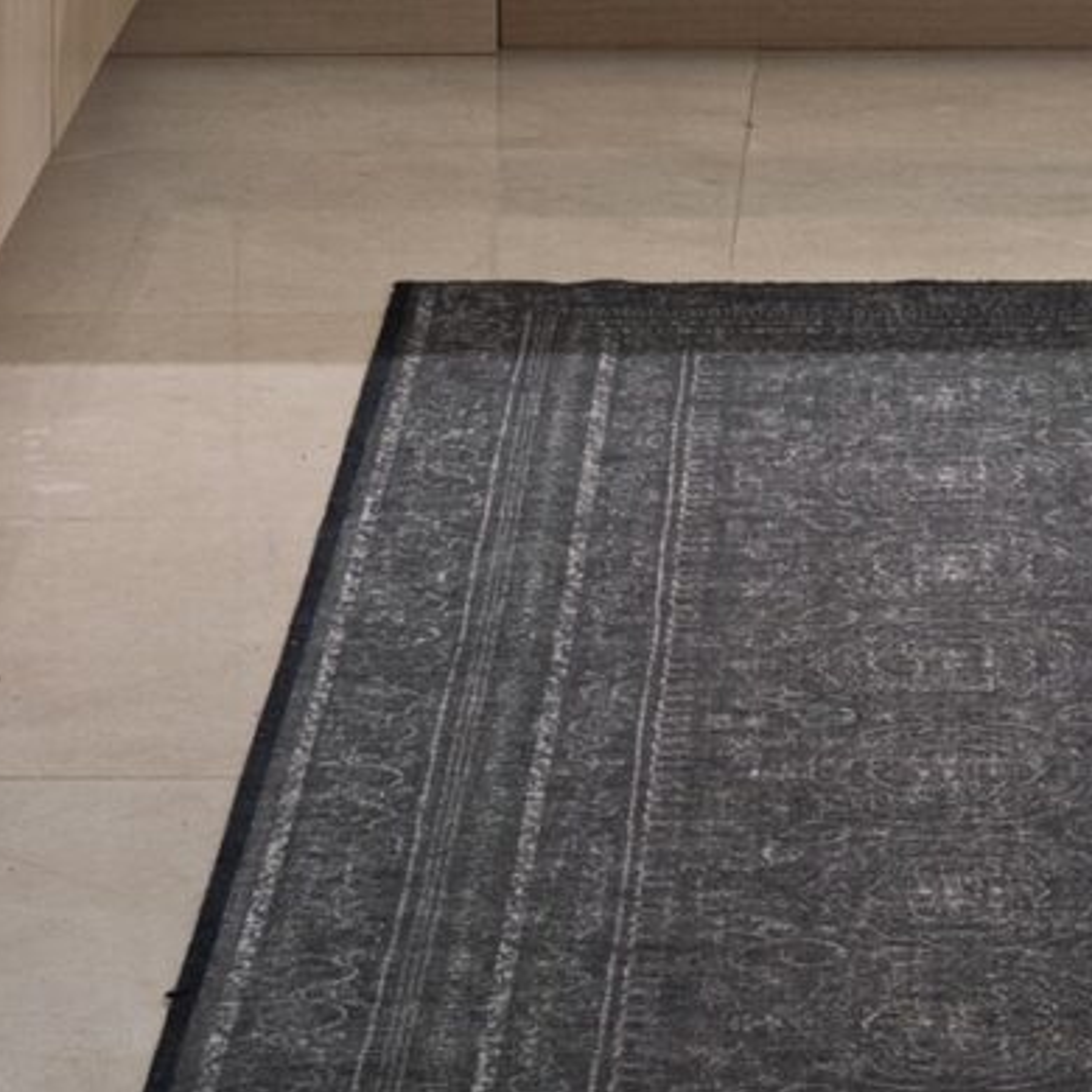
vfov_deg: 7.7
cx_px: 909
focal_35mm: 212
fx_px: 7566
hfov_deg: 8.2
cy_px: -1526
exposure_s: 1.3
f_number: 9
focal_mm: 25.5
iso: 200
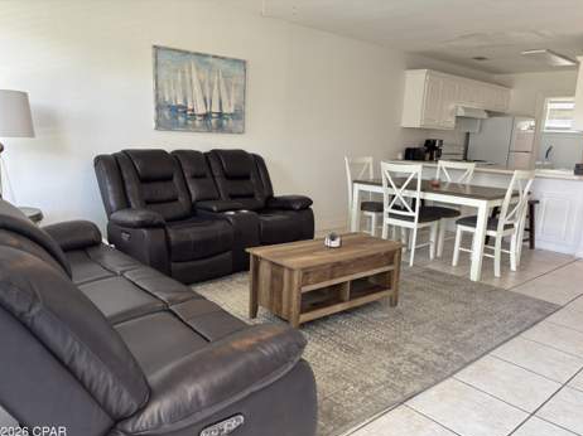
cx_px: 293
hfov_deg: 65.3
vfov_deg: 51.3
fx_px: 454
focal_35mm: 27
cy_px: 225
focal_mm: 5.96
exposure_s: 1/60
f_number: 1.6
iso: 80
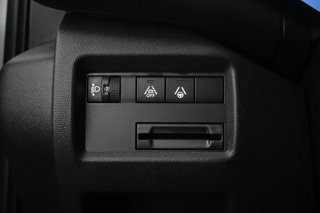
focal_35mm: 44
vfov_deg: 30.8
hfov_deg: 45.0
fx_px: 387
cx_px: 160
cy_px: 106
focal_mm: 29
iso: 12800
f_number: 4.8
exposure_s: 1/80
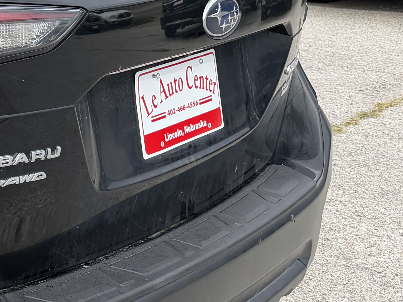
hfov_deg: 18.0
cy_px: 58
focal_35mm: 88
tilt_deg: -14.0
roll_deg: +3.9
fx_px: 1024
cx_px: -310
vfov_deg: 16.6
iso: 100
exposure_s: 1/1005
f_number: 1.78
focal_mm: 6.76
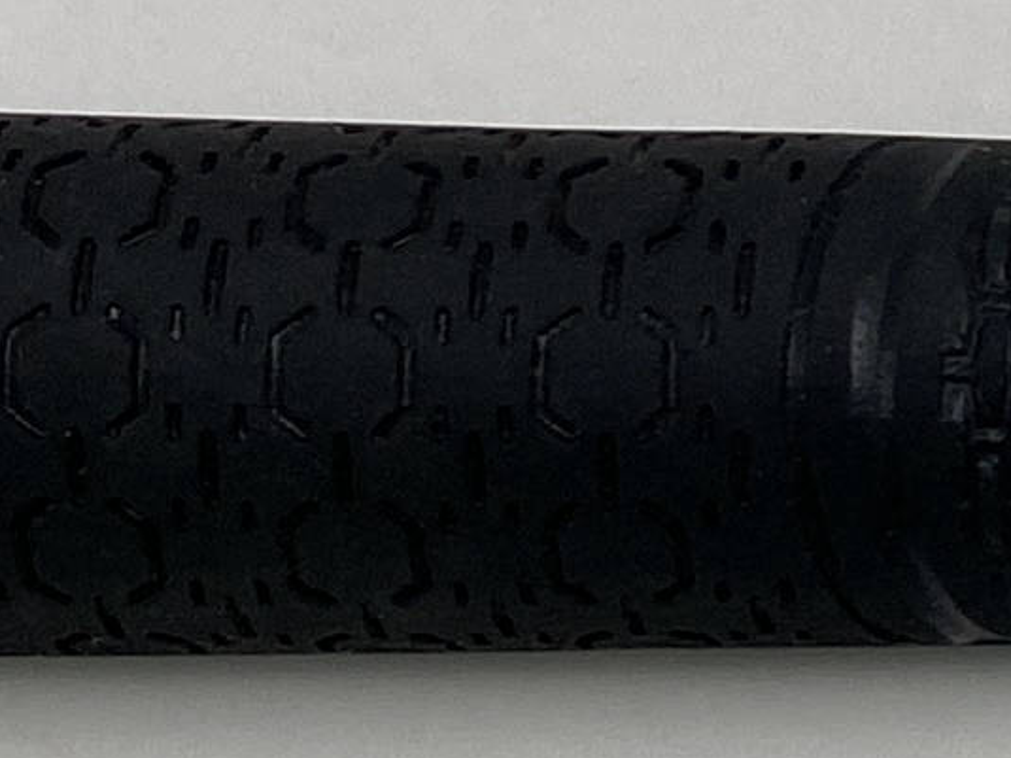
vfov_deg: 7.6
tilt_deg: -78.4
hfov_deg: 9.6
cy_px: 270
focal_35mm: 196
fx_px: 5723
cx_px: 1859
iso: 32
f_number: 1.8
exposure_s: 1/391
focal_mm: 4.25
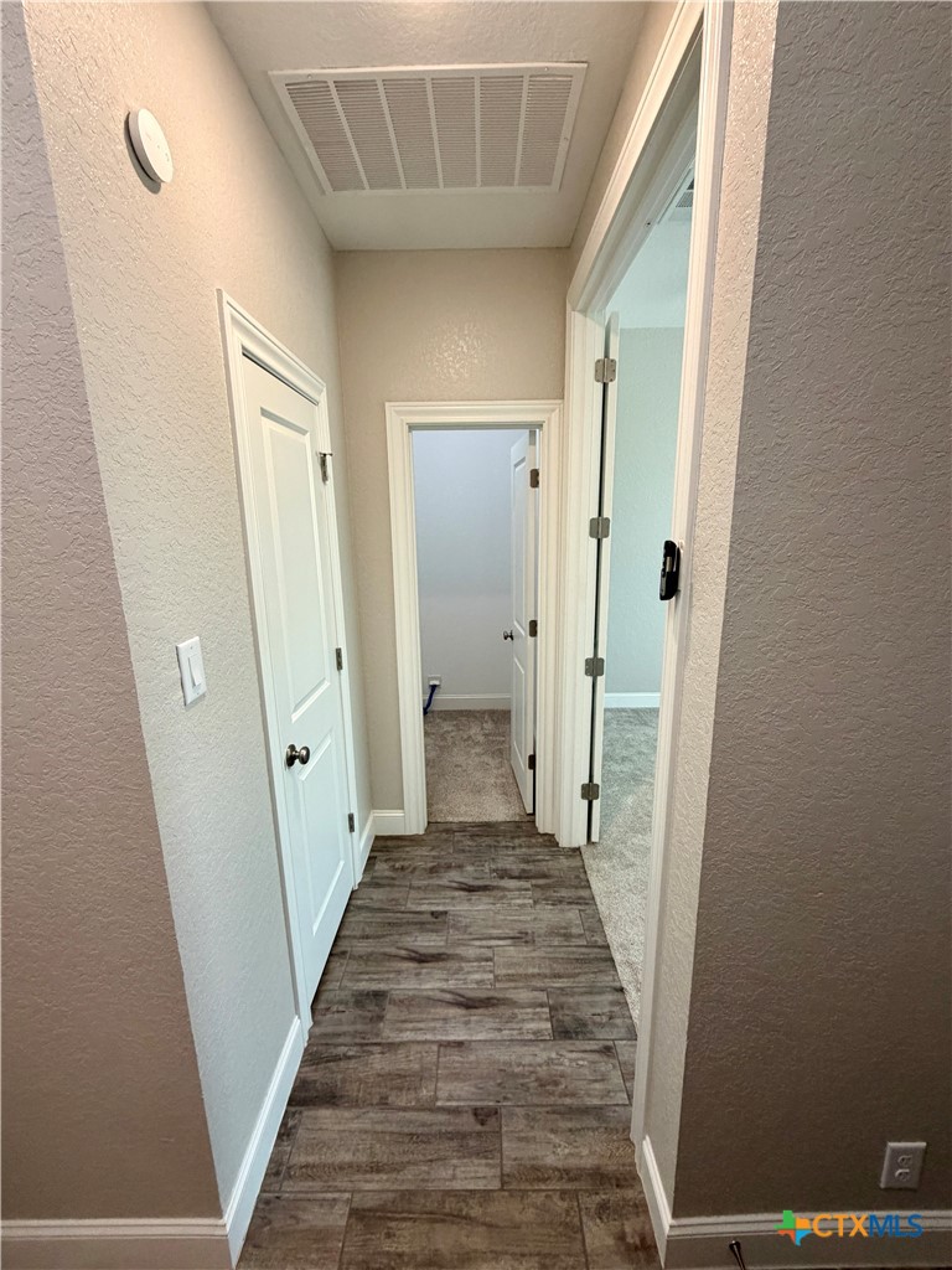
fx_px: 513
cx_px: 476
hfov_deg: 85.7
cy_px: 635
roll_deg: +1.9
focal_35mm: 14
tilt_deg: -12.7
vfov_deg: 102.1
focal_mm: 2.22
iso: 250
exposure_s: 1/120
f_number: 2.2
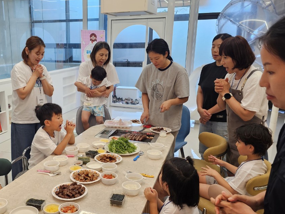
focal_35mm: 35
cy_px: 118
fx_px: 288
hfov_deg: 51.2
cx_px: 86
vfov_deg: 40.7
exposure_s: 1/120
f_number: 1.7
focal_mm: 6.3
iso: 80
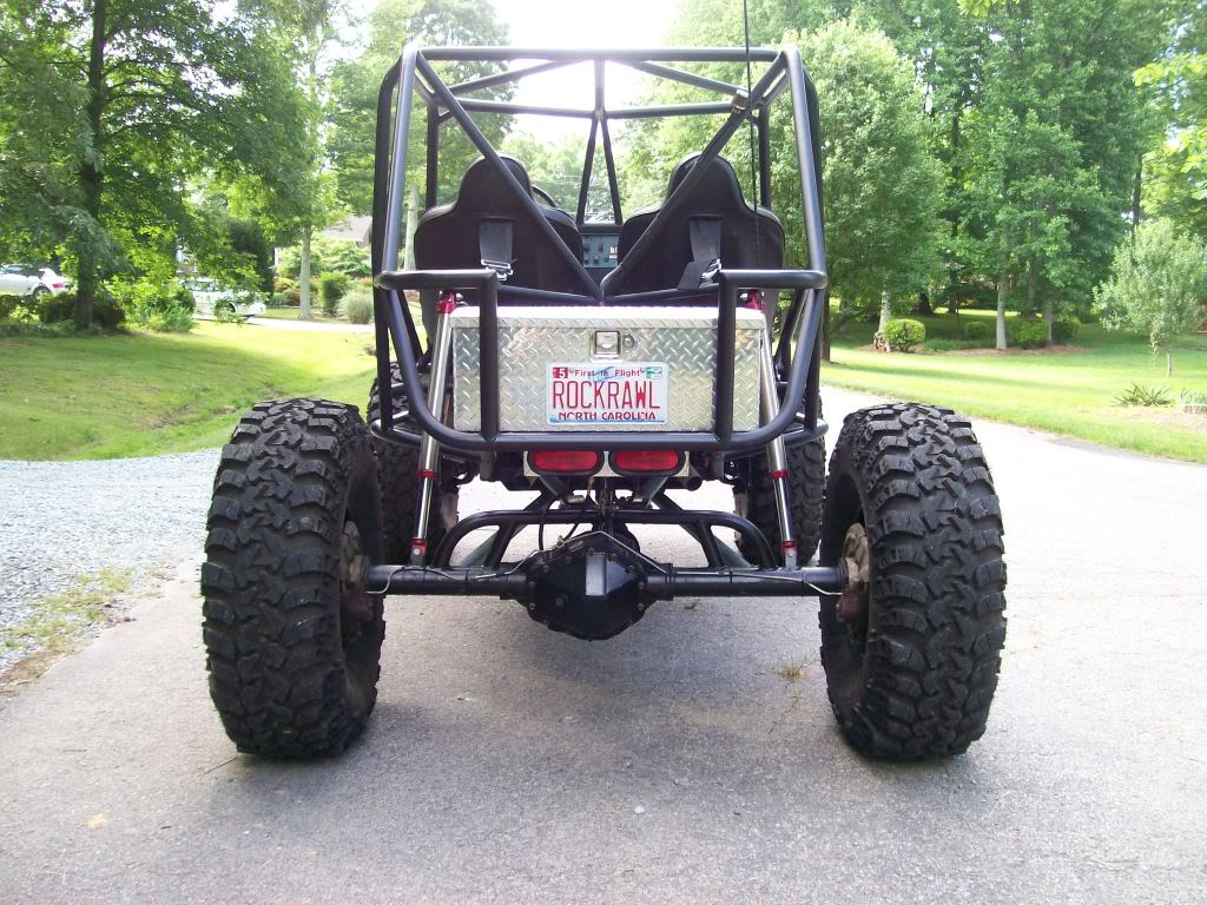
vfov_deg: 39.7
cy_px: 452
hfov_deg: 51.4
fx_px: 1255
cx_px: 604
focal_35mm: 36
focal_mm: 6
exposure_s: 1/92.6
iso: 80
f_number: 2.7
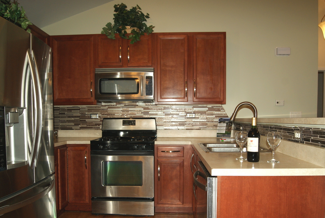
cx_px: 164
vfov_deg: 42.4
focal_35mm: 31
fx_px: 280
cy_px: 108
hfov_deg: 60.2
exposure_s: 1/60
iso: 400
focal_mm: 20
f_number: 5.6
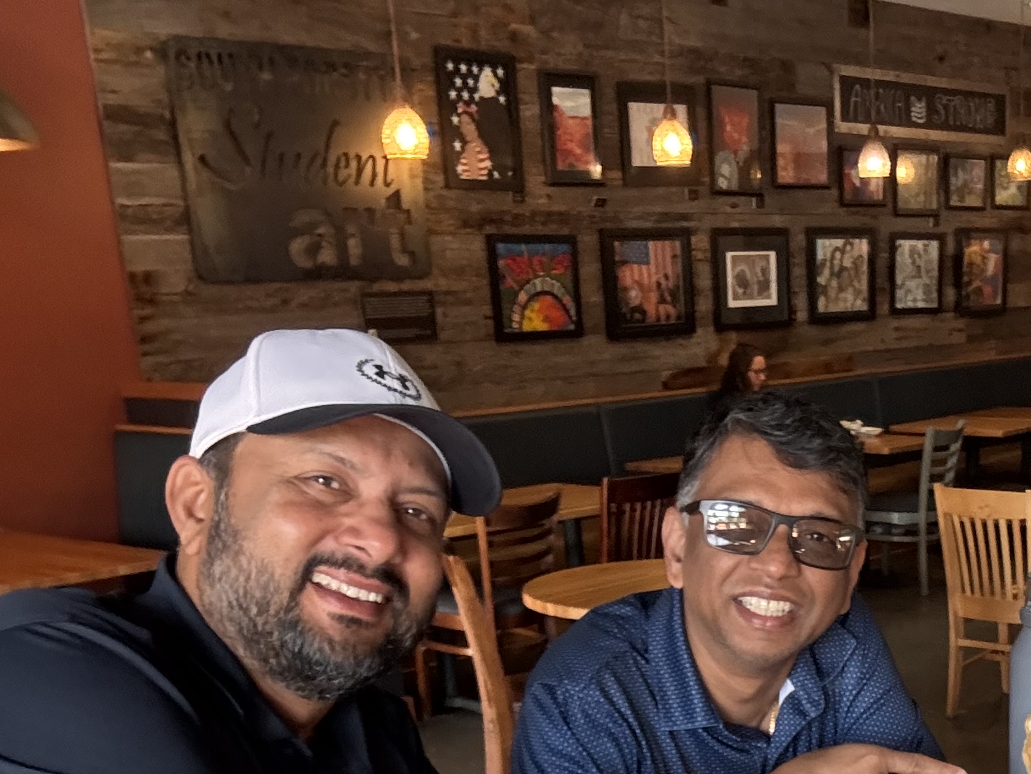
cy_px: 880
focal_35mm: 55
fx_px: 1638
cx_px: 827
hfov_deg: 33.9
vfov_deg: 24.5
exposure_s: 1/60
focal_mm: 2.69
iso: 320
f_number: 1.9
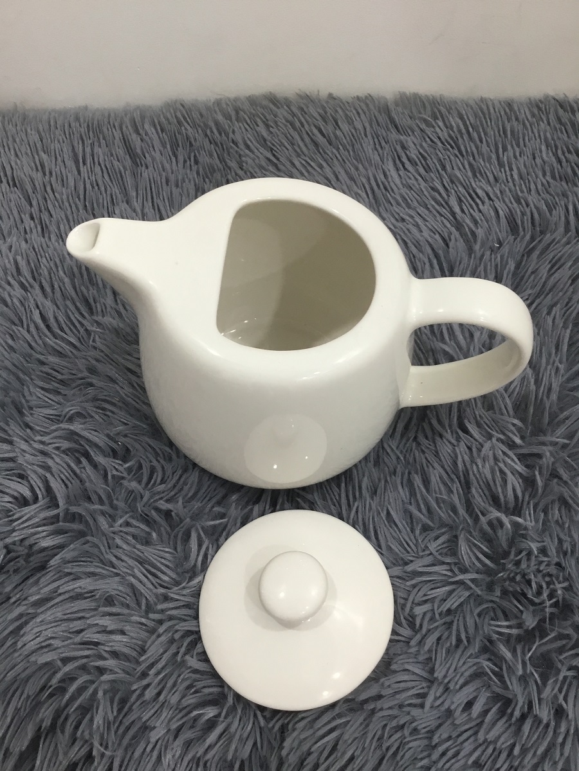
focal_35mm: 31
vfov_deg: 58.4
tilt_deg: -60.7
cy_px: 386
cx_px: 290
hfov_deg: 45.4
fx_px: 691
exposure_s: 1/33
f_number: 2.4
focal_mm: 3.3
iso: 64
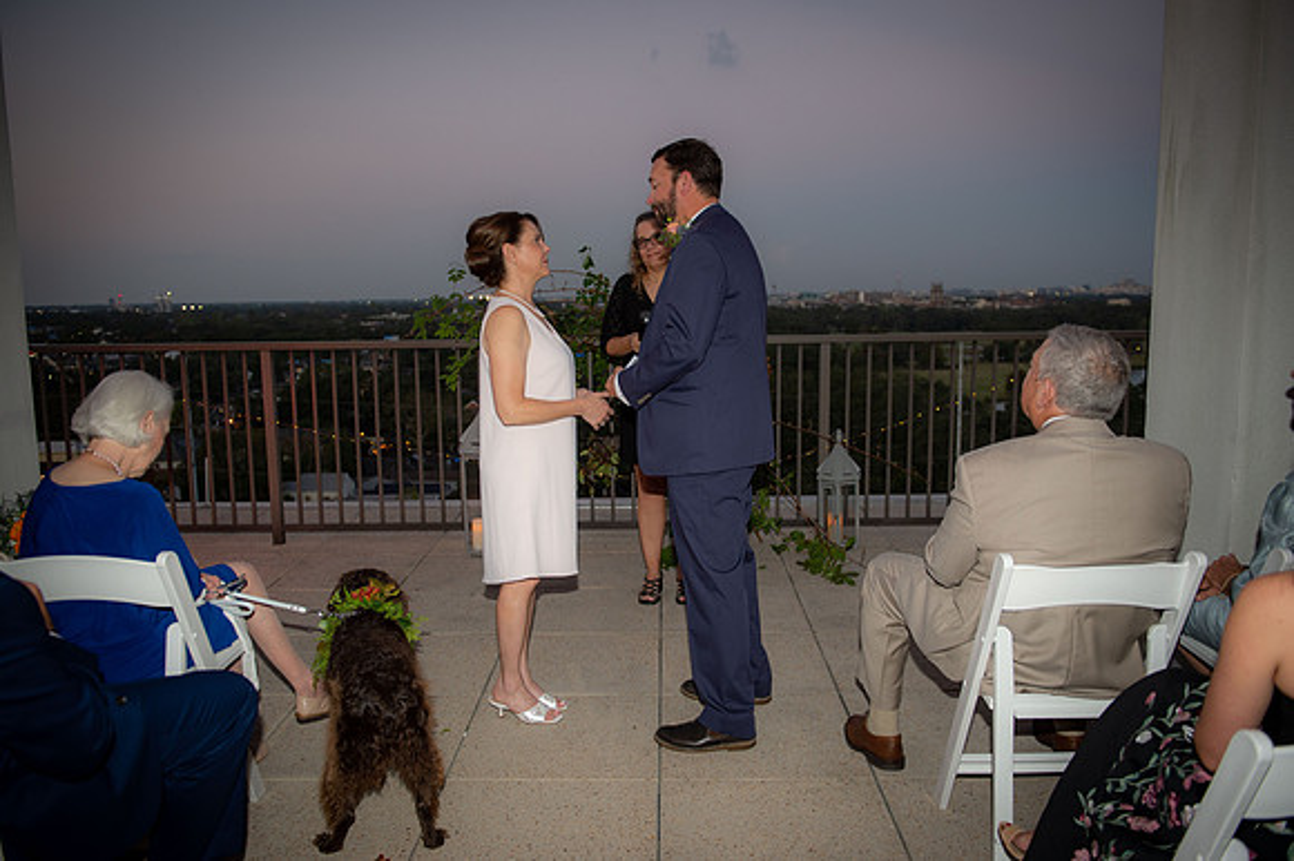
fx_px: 1042
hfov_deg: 63.7
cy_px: 430
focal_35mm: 29
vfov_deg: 44.9
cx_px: 647
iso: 800
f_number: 3.5
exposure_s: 1/125
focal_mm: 29
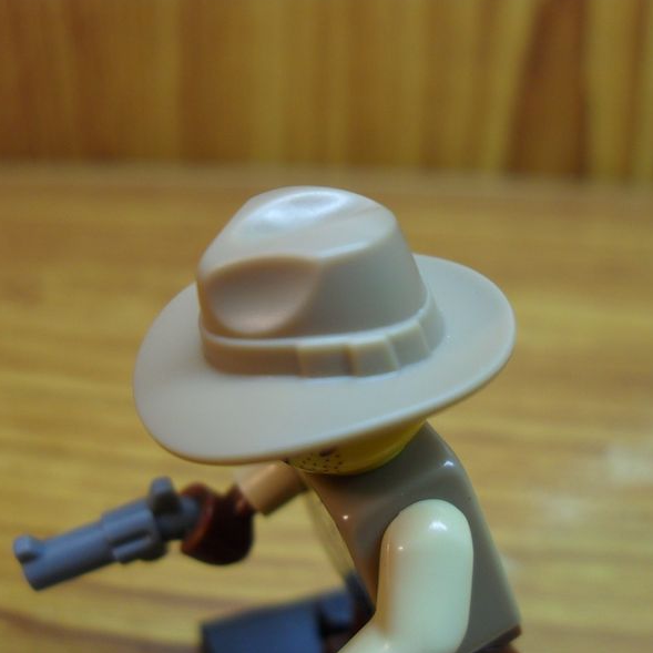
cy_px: 323
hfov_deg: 40.0
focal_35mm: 42
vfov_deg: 40.0
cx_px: 313
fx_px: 896
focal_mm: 6.2
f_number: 2.8
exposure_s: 1/30
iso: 200
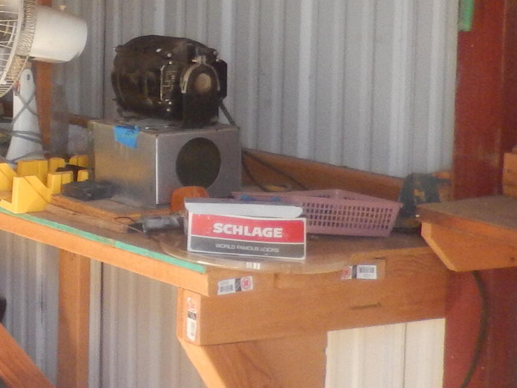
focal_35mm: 88
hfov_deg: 18.4
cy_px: 48
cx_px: -363
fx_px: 1314
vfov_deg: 16.6
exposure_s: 1/30
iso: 280
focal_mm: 4.5
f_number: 3.4
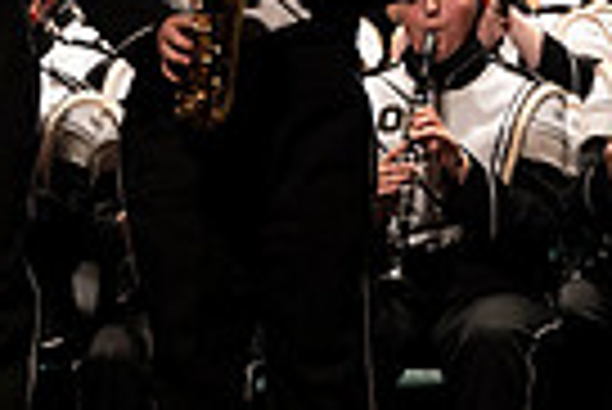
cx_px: -594
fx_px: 14482
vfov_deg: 1.6
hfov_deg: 2.4
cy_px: -63
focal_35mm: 851
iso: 1250
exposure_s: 1/500
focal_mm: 200
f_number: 2.8
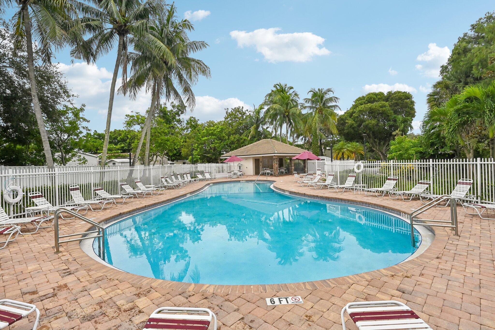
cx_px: 248
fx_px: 241
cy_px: 165
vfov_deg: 68.9
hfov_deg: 91.6
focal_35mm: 18
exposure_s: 1/1600
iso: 4000
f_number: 8
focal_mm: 17.5
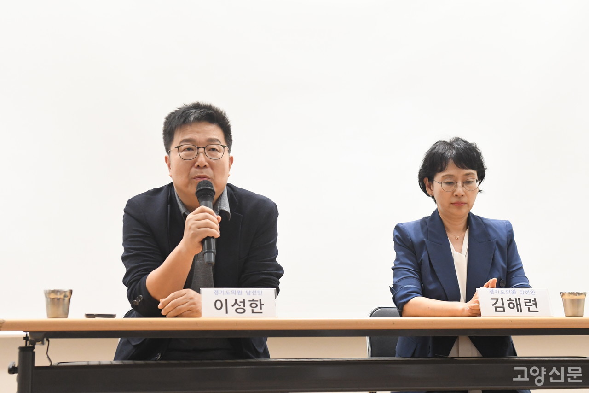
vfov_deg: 18.9
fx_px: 1178
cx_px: 294
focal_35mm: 72
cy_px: 196
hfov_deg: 28.1
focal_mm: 48
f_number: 3.2
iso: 4000
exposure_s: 1/320
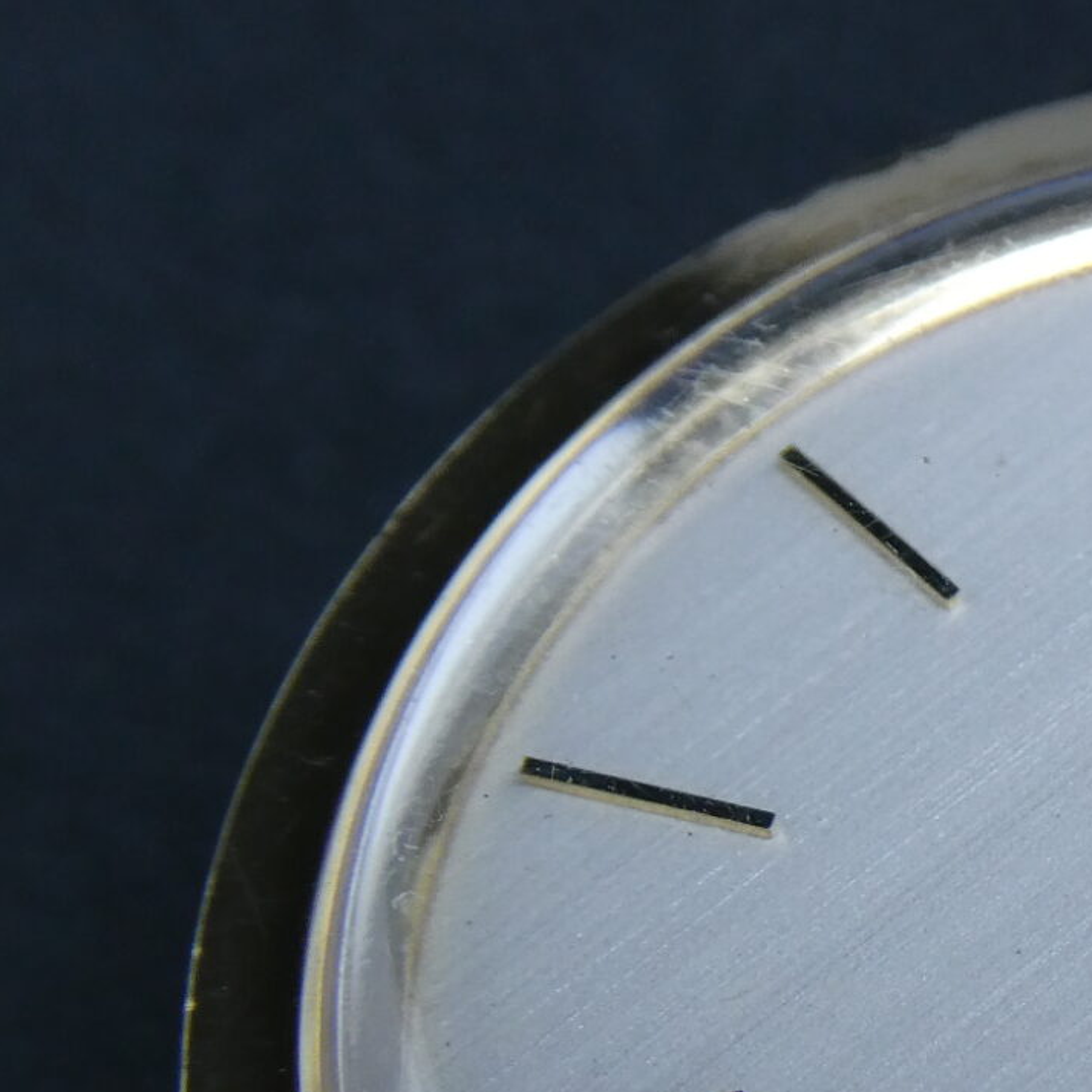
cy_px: 1188
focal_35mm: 111
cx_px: 1417
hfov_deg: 15.0
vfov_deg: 15.3
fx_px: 3962
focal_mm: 6.3
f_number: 3.7
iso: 160
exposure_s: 1/80
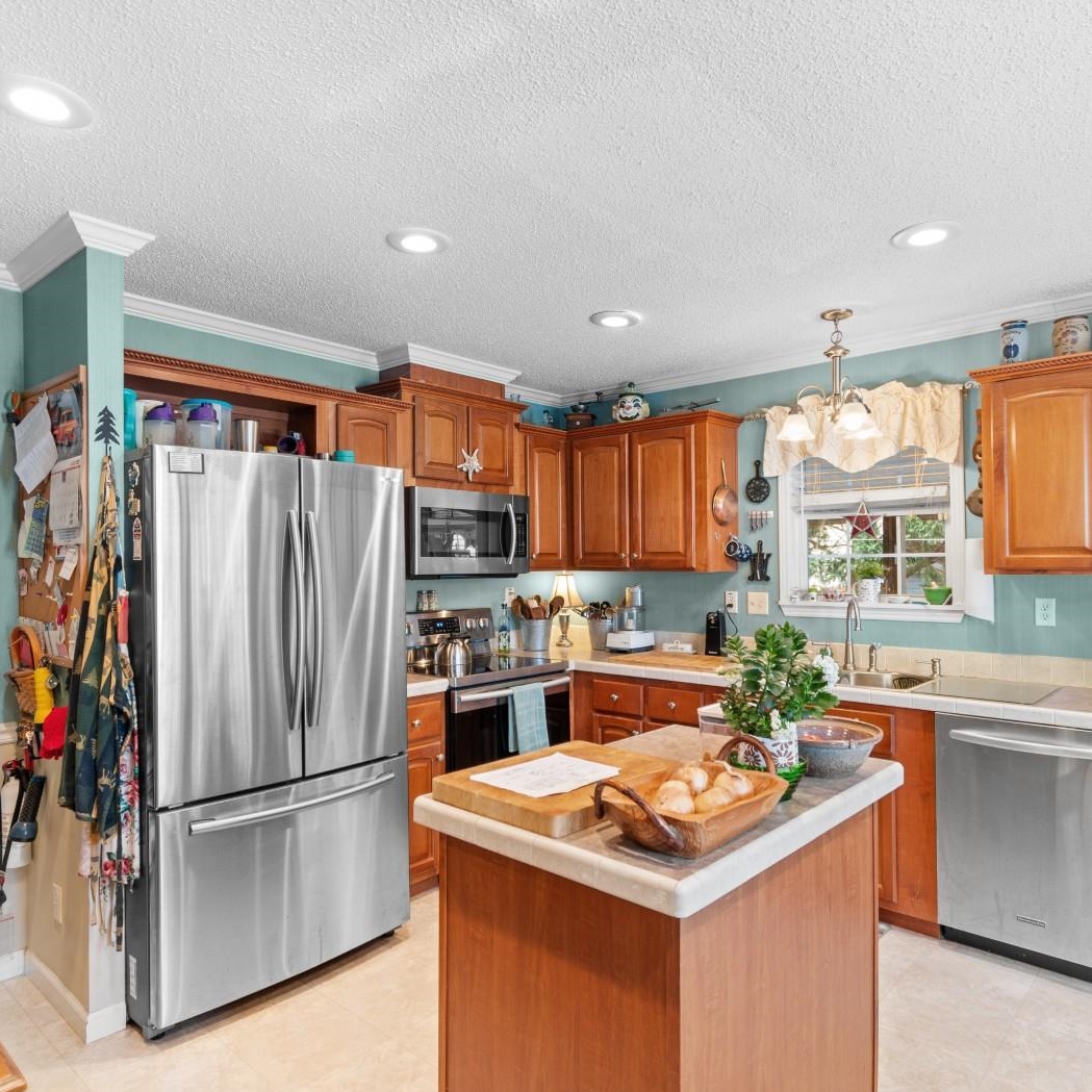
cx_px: 559
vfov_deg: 72.1
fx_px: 749
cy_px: 552
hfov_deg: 72.1
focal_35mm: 21
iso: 100
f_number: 4.8
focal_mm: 11
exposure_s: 1/3
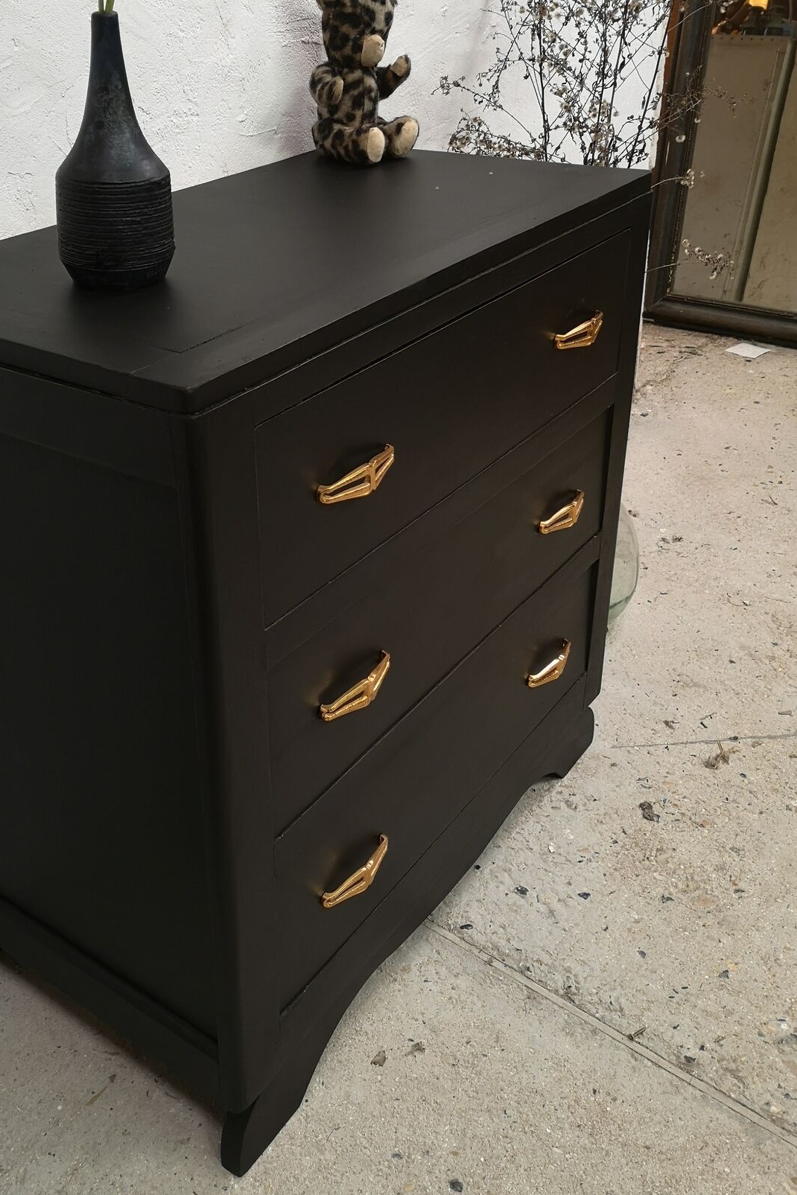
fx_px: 1162
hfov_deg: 37.4
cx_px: 262
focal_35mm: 35
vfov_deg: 54.0
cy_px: 465
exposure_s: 1/50
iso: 125
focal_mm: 5.58
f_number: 1.8
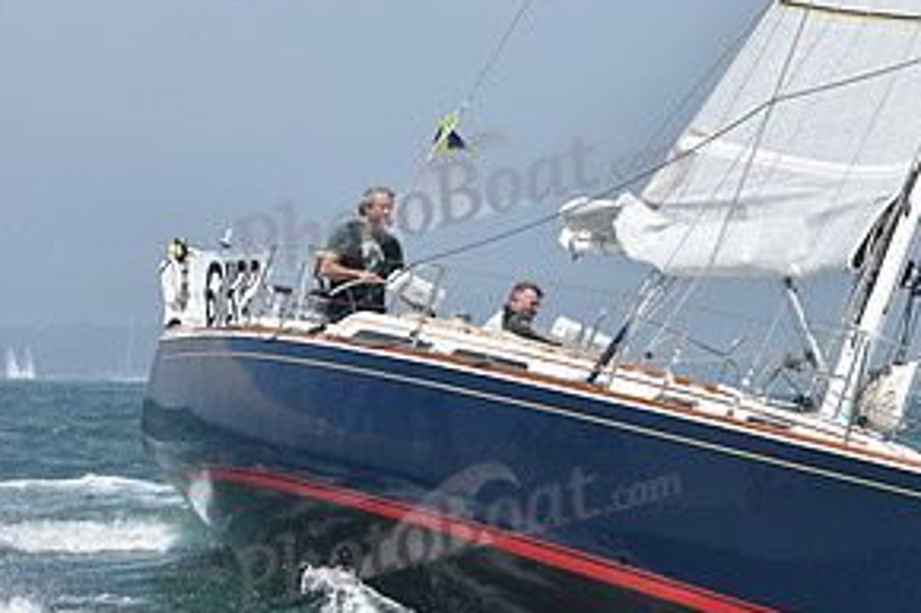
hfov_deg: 10.2
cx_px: 848
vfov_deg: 6.9
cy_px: 319
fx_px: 5114
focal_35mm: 200
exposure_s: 1/1000
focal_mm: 100
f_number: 9
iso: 320
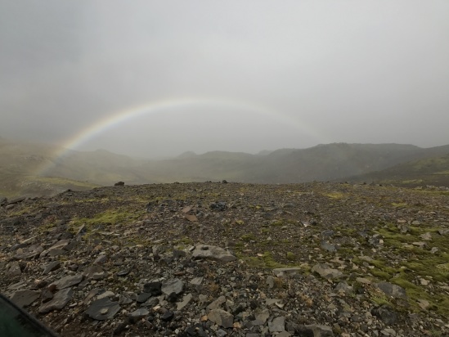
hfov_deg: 63.4
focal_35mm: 28
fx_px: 363
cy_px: 168
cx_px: 224
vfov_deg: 49.8
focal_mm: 3.99
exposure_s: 1/3195
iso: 20
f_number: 1.8
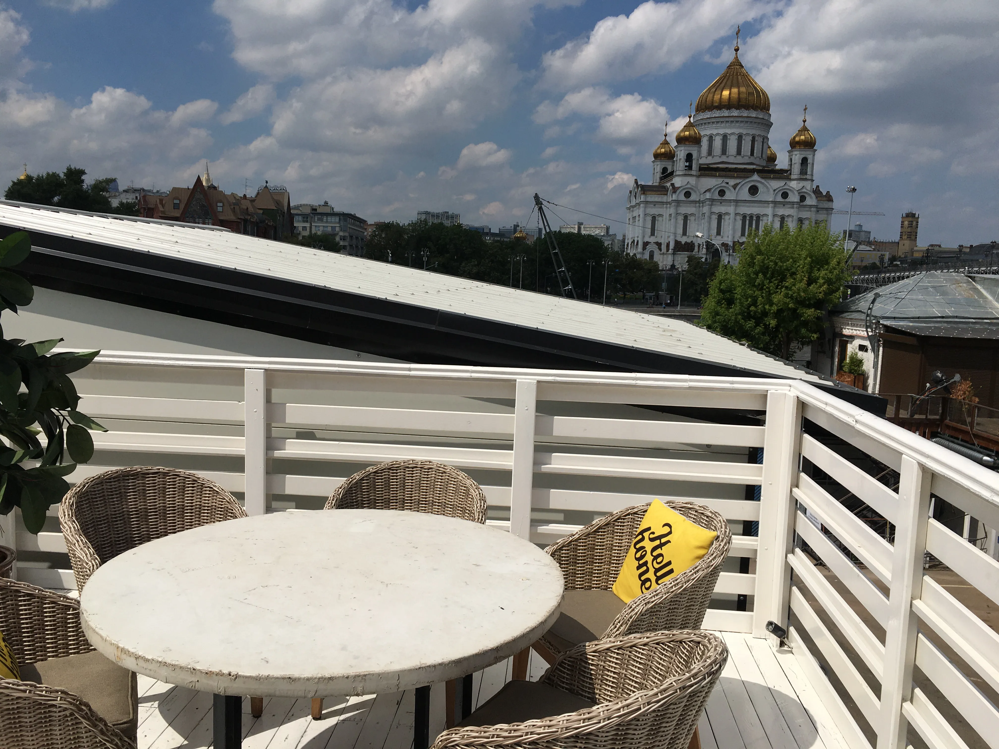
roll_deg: -3.5
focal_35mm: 29
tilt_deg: -4.1
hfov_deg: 61.7
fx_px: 837
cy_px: 374
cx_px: 500
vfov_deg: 48.2
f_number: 2.2
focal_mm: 4.15
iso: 25
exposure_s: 1/4525
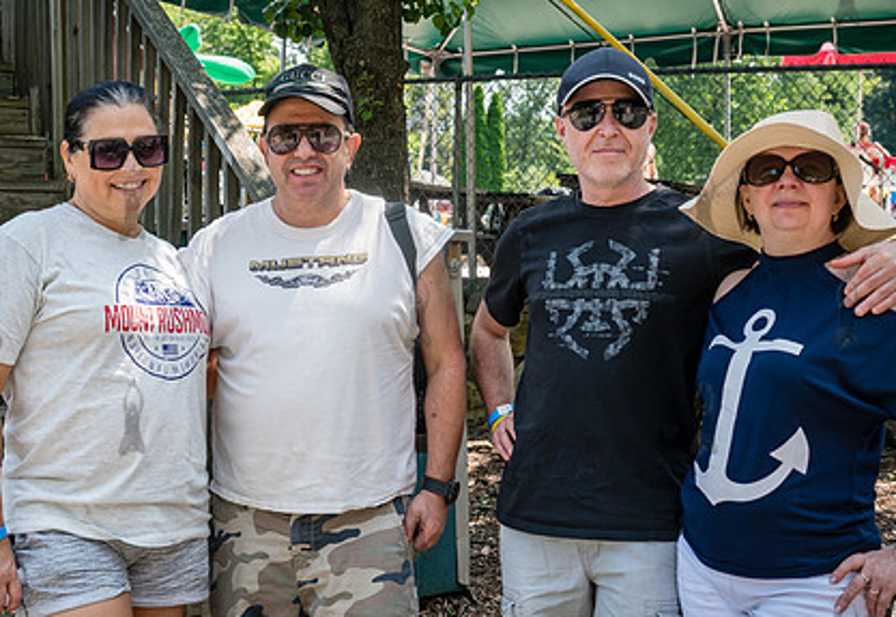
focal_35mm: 55
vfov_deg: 25.1
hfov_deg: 35.9
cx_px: 408
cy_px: 300
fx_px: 1383
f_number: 4.5
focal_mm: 35
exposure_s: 1/125
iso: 100
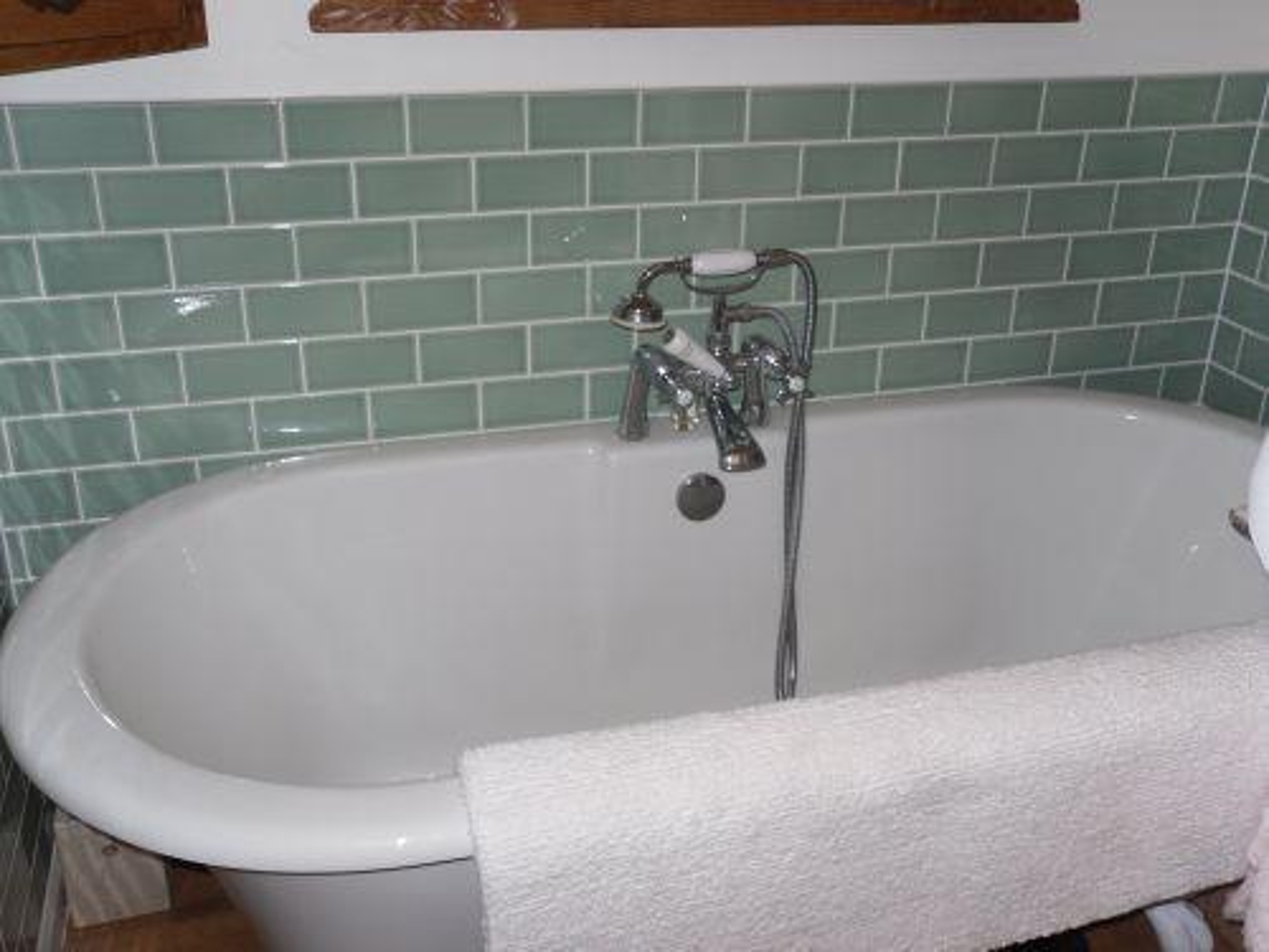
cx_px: 634
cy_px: 476
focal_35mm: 35
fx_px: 1283
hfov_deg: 52.6
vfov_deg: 40.7
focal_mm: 6.3
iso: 80
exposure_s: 1/45
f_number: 3.5
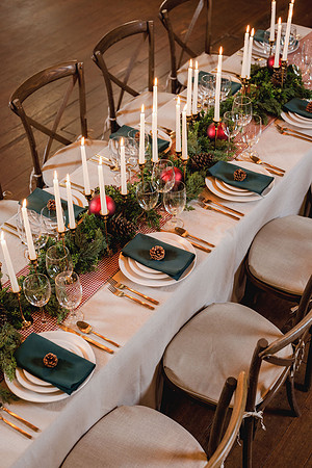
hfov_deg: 27.0
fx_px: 650
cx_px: 156
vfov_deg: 39.6
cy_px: 234
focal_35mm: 50
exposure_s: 1/40
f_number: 3.5
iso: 400
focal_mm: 50
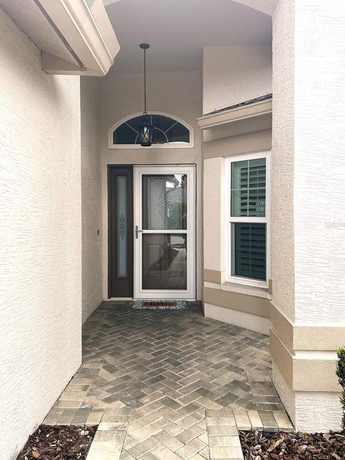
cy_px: 224
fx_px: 359
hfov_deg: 51.3
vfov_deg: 65.3
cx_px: 173
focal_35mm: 27
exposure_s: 1/654
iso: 50
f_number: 1.5
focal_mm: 5.7
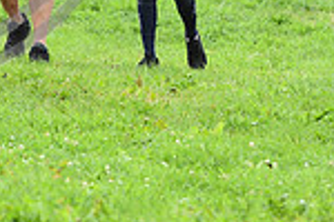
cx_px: -125
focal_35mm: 601
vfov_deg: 2.3
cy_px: -171
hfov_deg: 3.4
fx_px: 5576
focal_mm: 155
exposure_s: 1/800
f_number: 5
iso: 640
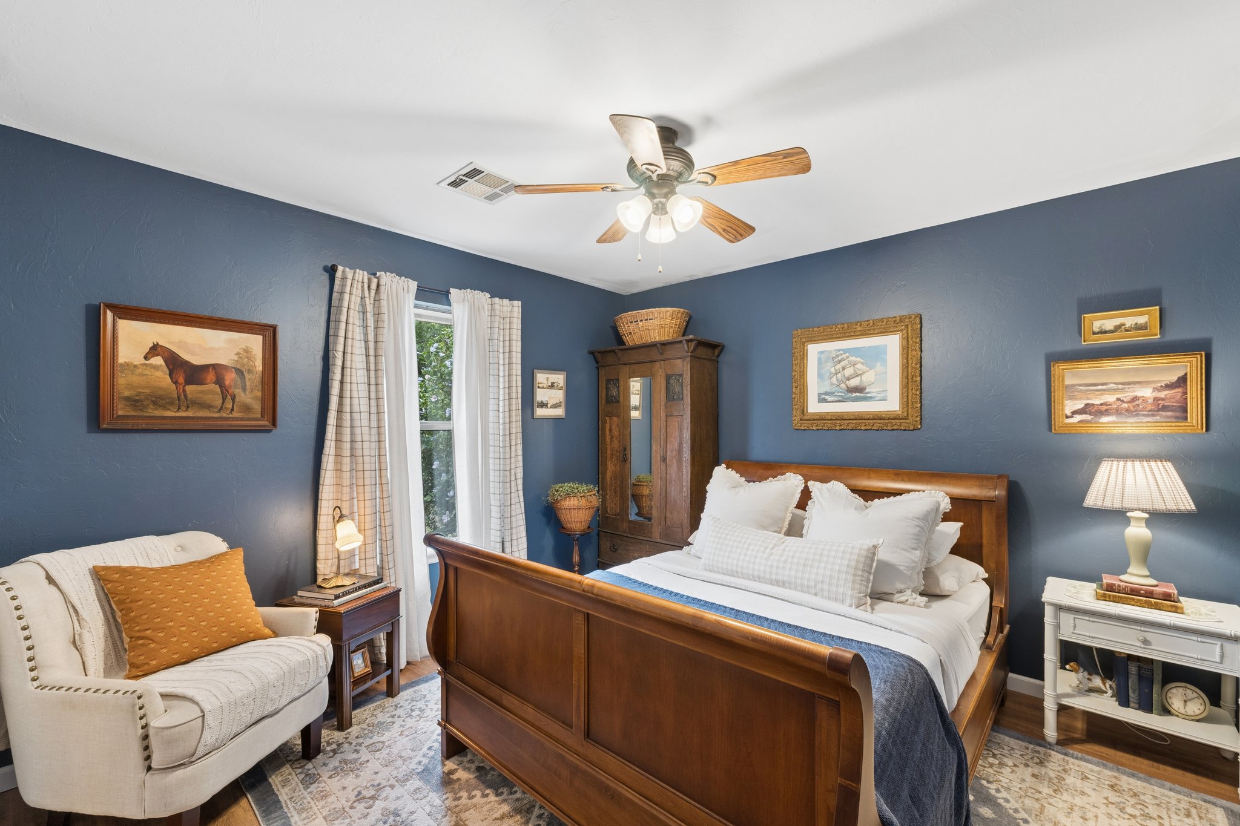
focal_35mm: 15
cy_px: 413
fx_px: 517
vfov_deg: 77.3
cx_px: 620
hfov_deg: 100.4
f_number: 8
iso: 250
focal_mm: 10
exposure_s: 1/5
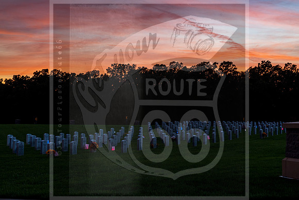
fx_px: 498
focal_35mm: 60
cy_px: 100
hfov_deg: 33.4
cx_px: 150
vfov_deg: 22.6
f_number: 8
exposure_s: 1/1.25
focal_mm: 60
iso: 800
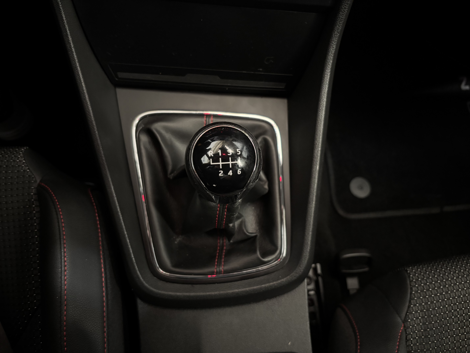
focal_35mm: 26
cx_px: 235
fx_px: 353
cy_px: 176
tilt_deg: -67.5
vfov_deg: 53.1
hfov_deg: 67.3
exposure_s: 1/27
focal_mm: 5.96
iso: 800
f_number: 1.6
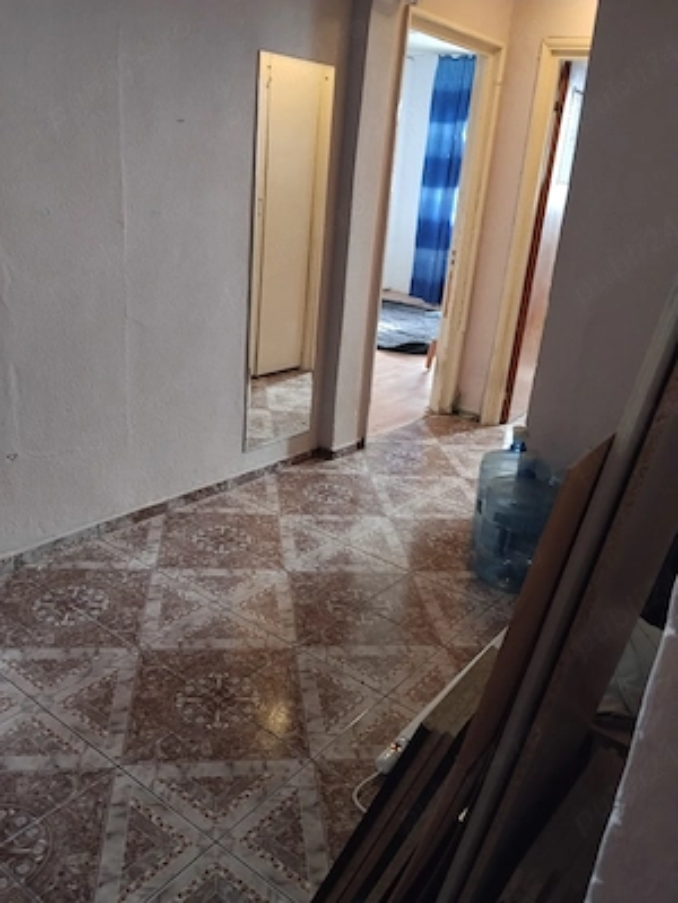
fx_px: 757
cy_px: 452
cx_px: 339
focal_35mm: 29
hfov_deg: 48.2
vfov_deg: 61.7
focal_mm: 4.22
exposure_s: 1/25
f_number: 1.8
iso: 500
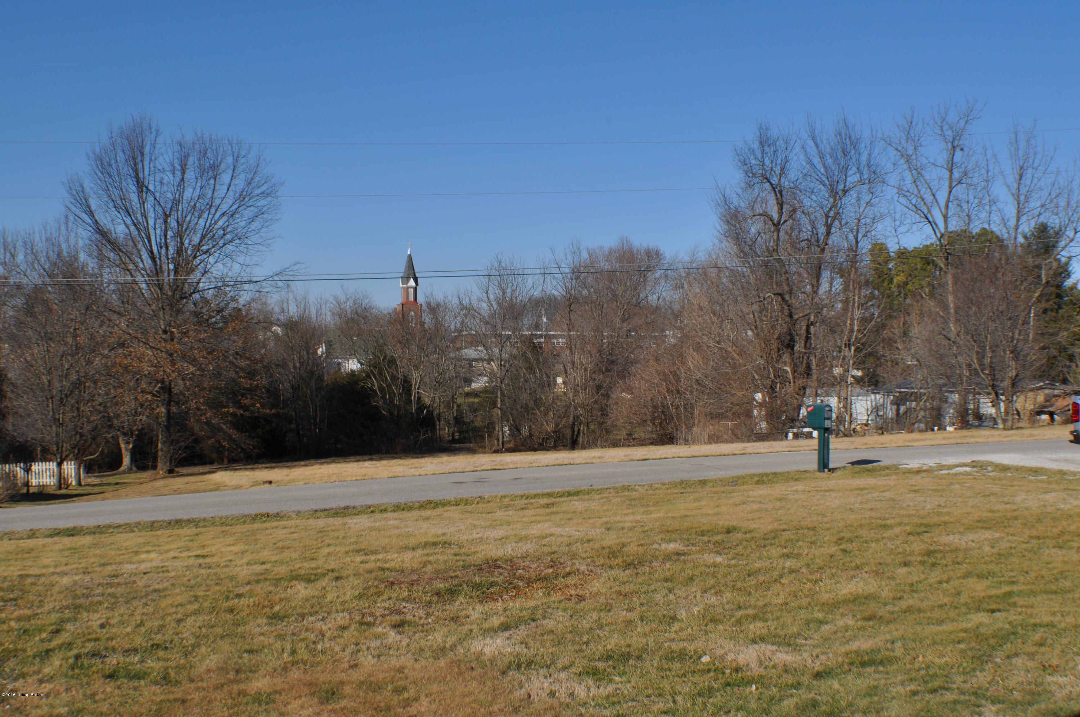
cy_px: 358
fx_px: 1438
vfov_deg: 28.0
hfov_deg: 41.2
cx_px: 540
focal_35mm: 48
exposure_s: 1/200
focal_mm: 32
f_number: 16
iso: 200
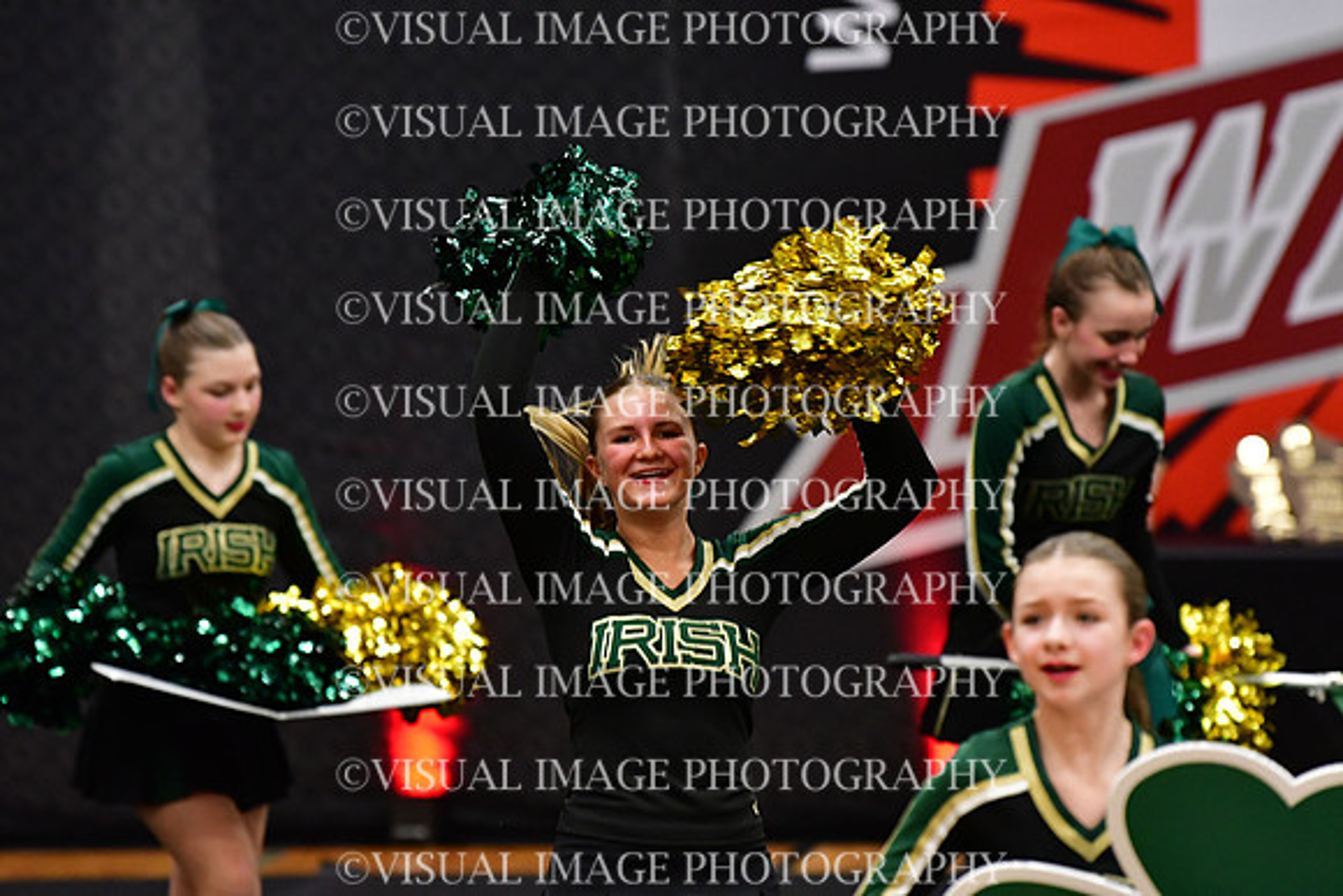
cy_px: 448
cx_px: 672
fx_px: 11194
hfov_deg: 6.9
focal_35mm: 300
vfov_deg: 4.6
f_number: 3.5
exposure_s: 1/500
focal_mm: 200
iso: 4000
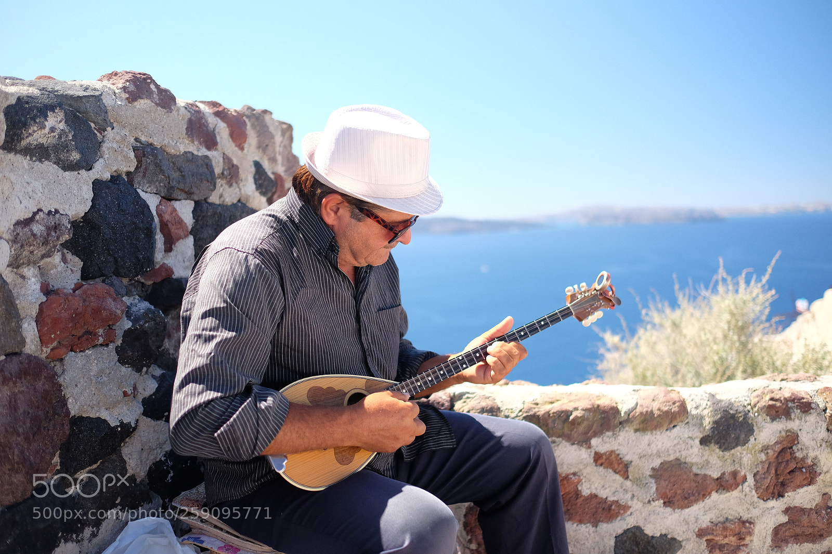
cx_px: 416
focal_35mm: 35
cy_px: 277
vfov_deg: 37.8
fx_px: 809
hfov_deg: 54.4
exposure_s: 1/1900
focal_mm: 23
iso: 800
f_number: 1.4
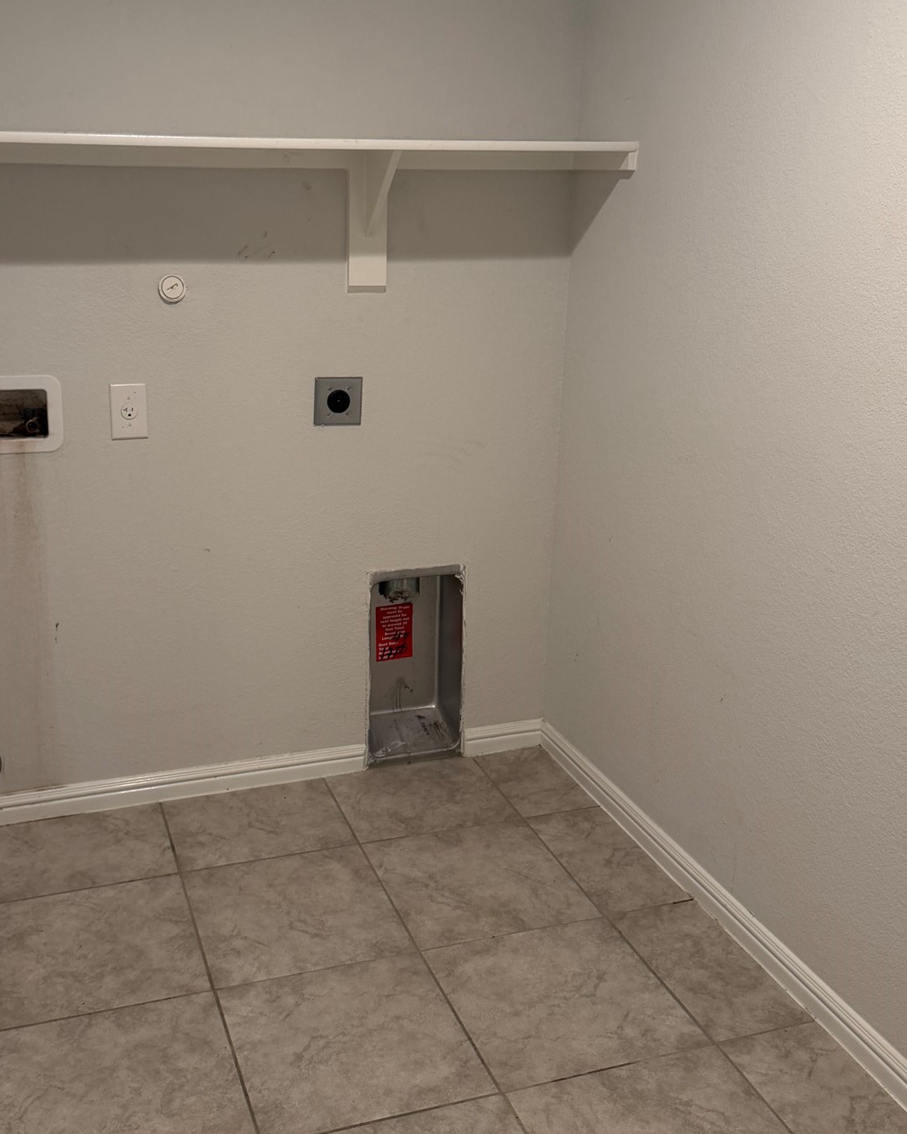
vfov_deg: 50.2
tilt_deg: -13.9
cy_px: 499
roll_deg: -0.7
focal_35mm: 36
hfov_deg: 41.0
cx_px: 377
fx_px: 1208
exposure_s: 1/60
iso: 125
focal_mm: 6.76
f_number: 1.78
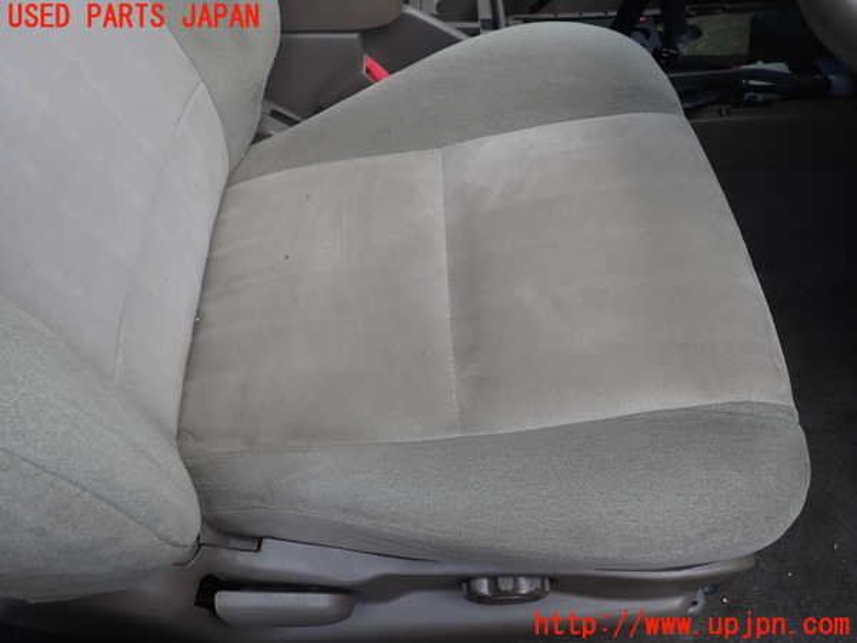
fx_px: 619
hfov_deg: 69.4
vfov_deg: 54.9
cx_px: 428
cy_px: 322
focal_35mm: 25
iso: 100
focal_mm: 4.5
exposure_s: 1/160
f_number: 2.8
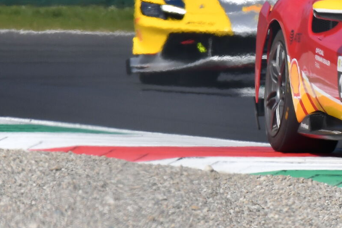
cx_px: 436
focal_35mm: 2080
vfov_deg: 0.7
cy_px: 72
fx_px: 19762
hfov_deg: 1.0
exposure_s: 1/2000
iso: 400
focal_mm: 460
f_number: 9
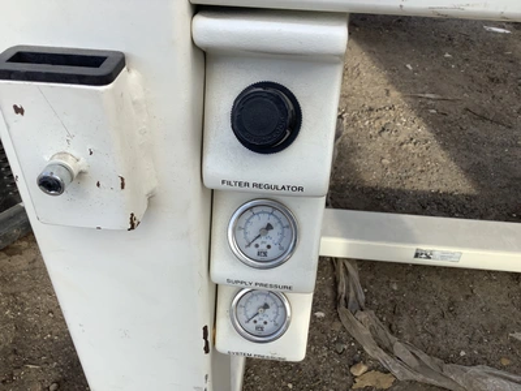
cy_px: 196
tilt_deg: -39.1
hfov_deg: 58.4
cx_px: 260
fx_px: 467
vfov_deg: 45.4
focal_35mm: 31
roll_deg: -1.5
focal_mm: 3.3
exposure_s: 1/500
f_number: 2.4
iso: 25
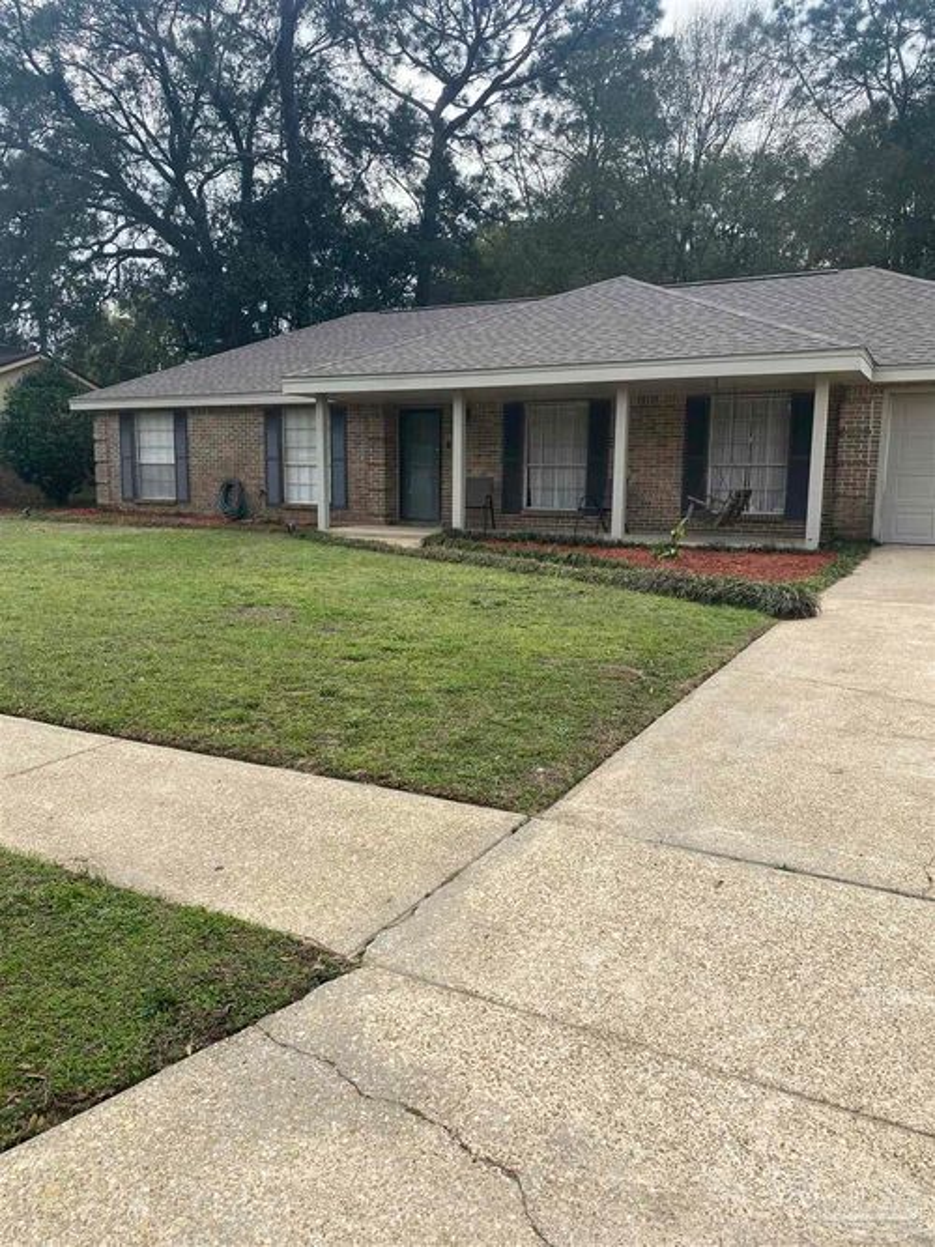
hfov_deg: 53.0
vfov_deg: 67.3
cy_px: 624
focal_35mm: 26
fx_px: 937
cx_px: 468
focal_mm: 4.25
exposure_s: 1/1996
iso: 32
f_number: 1.8
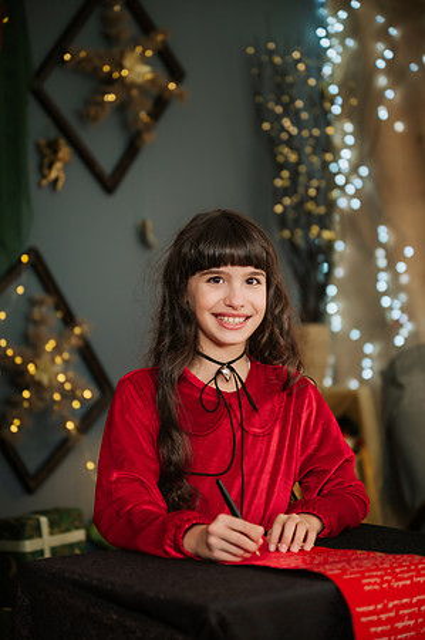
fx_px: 1242
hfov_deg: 19.4
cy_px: 320
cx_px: 212
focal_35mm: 70
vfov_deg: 28.9
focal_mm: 70
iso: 800
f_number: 2.8
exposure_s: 1/200
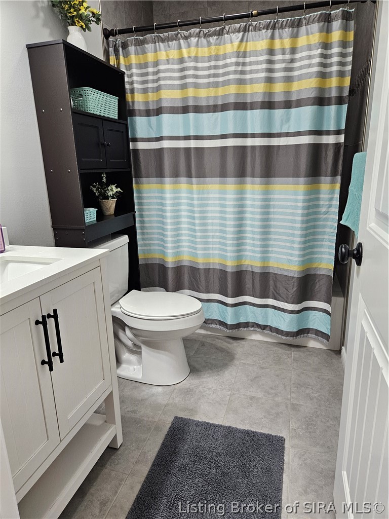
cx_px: 194
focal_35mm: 23
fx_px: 345
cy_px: 260
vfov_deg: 73.9
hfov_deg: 58.9
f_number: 1.8
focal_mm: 5.4
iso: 250
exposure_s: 1/120
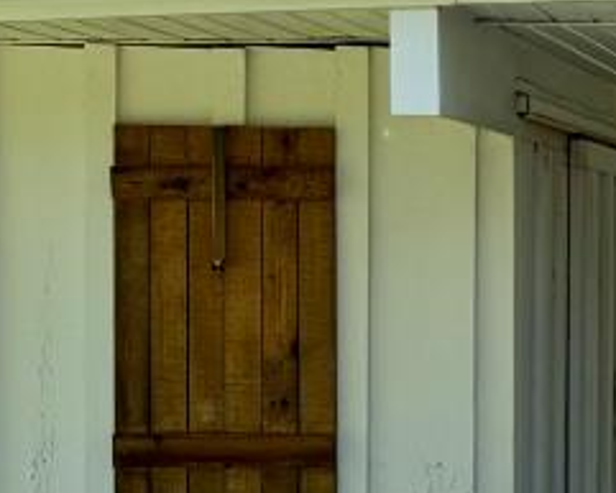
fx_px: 2663
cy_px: 387
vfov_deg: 10.6
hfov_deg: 10.2
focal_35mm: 146
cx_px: 1774
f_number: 1.78
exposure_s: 1/2703
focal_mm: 6.76
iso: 100
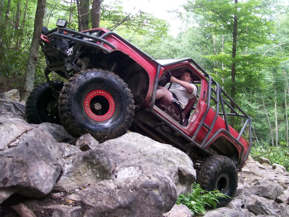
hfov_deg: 51.4
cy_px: 108
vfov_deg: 39.7
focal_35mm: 36
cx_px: 144
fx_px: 301
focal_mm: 6
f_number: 2.7
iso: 94
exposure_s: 1/32
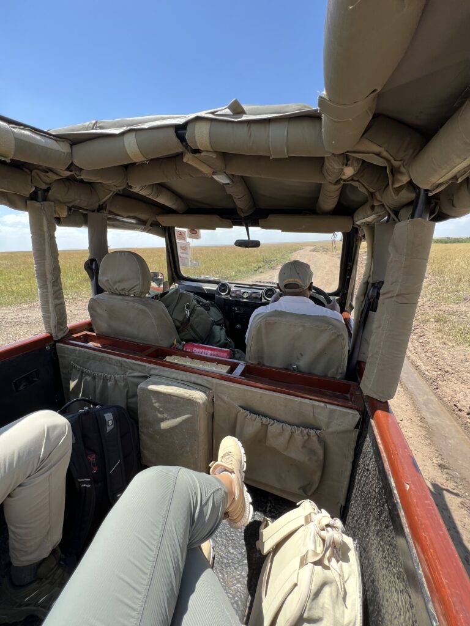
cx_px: 235
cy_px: 313
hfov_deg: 89.9
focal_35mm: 13
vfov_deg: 106.2
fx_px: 235
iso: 32
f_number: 1.8
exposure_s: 1/336
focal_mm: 1.57
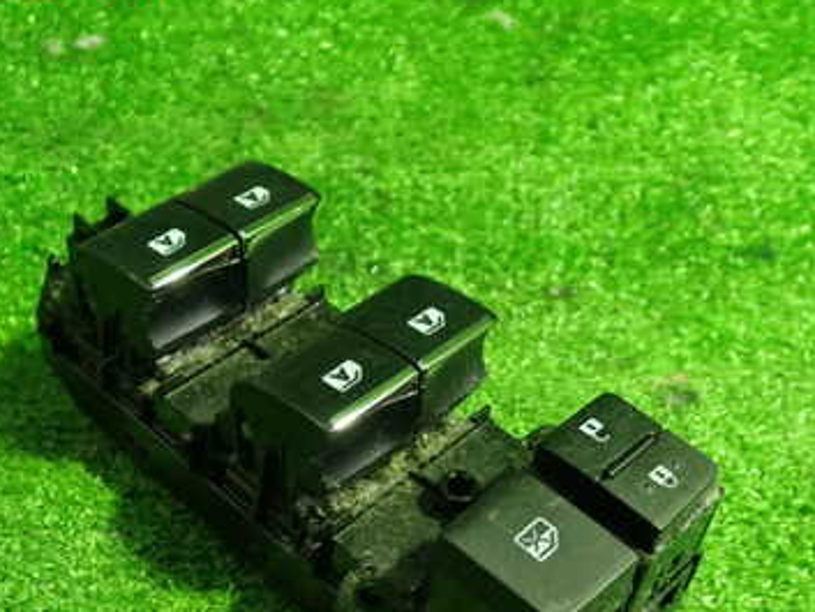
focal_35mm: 51
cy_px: 471
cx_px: 420
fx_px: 1201
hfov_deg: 37.5
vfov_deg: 28.1
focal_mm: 5.4
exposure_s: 1/30
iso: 400
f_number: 2.3
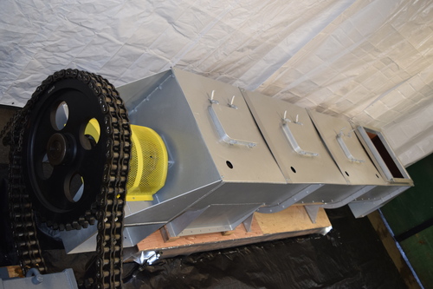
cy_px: 144
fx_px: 469
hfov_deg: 49.6
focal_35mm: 39
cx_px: 216
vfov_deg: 34.2
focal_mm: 26
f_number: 5
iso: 800
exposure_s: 1/100
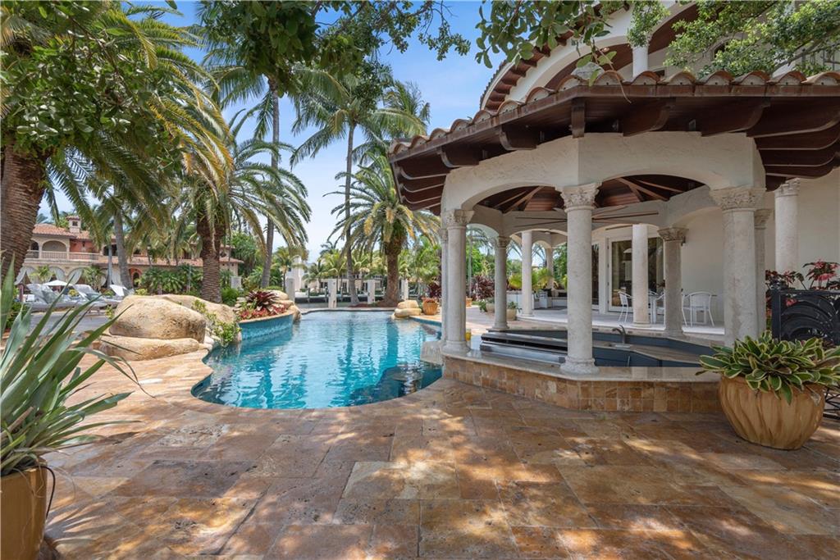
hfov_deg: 96.7
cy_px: 280
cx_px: 420
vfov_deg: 73.8
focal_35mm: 16
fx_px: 373
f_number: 8
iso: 250
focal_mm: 16
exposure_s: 1/400
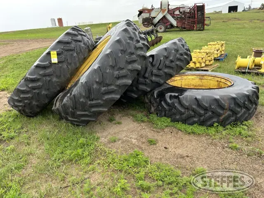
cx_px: 132
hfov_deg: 67.3
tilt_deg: -20.0
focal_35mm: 26
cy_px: 99
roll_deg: +5.4
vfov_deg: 53.1
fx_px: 198
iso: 50
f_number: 1.5
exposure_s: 1/452
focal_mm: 5.7
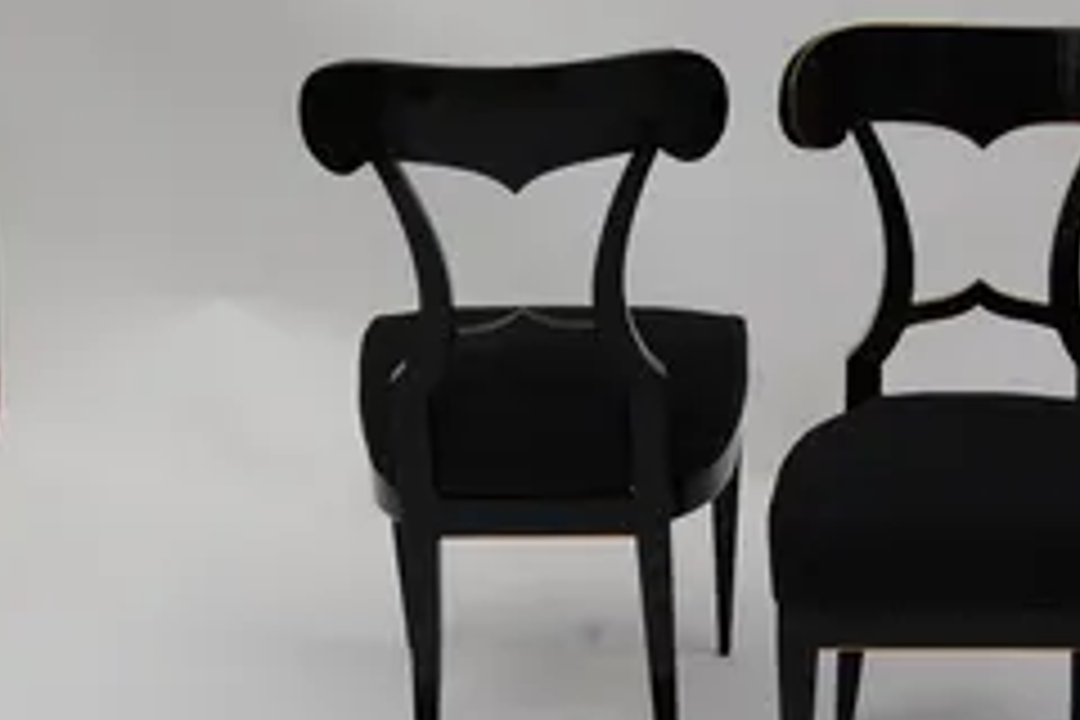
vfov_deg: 16.1
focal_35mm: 85
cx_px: 711
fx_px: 2550
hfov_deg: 23.8
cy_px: 418
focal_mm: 34
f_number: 5.6
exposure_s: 1/125
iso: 200
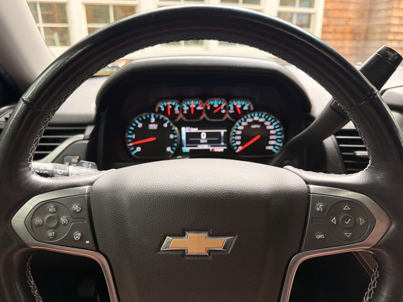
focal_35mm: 24
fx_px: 279
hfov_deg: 71.6
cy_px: 151
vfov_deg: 56.8
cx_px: 202
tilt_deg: -19.2
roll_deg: +0.4
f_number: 1.78
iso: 200
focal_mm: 6.76
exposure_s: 1/120
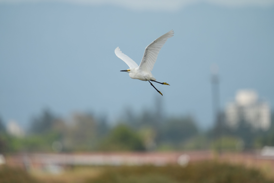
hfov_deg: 3.4
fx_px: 4566
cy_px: 92
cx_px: 137
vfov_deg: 2.3
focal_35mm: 600
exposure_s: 1/2500
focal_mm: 600
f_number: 5.6
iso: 640
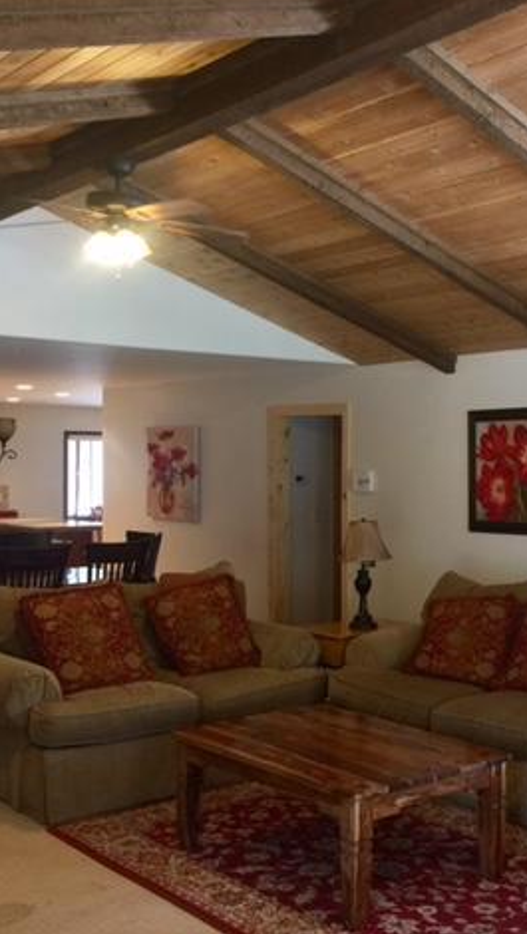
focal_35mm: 43
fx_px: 1066
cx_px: 410
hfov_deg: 27.3
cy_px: 459
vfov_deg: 47.3
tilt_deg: -0.1
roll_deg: +0.5
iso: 50
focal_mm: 4.15
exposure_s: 1/15
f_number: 2.2
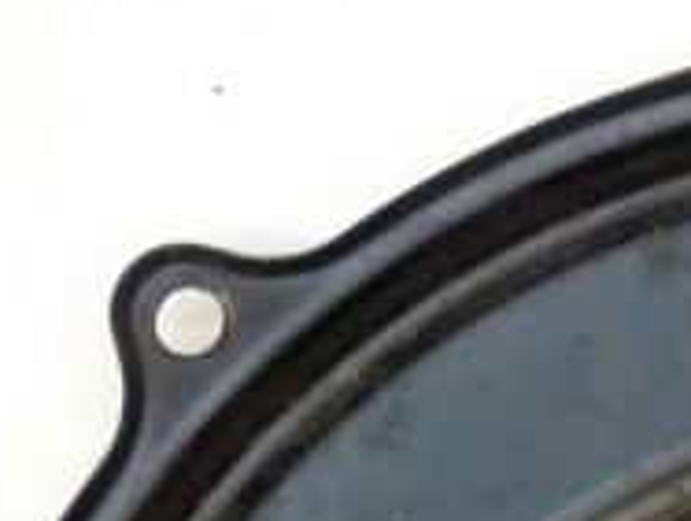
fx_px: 4380
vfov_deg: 6.6
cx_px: 1491
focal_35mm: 219
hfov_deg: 8.4
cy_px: 1123
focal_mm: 7.3
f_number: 3.7
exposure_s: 1/13
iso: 400
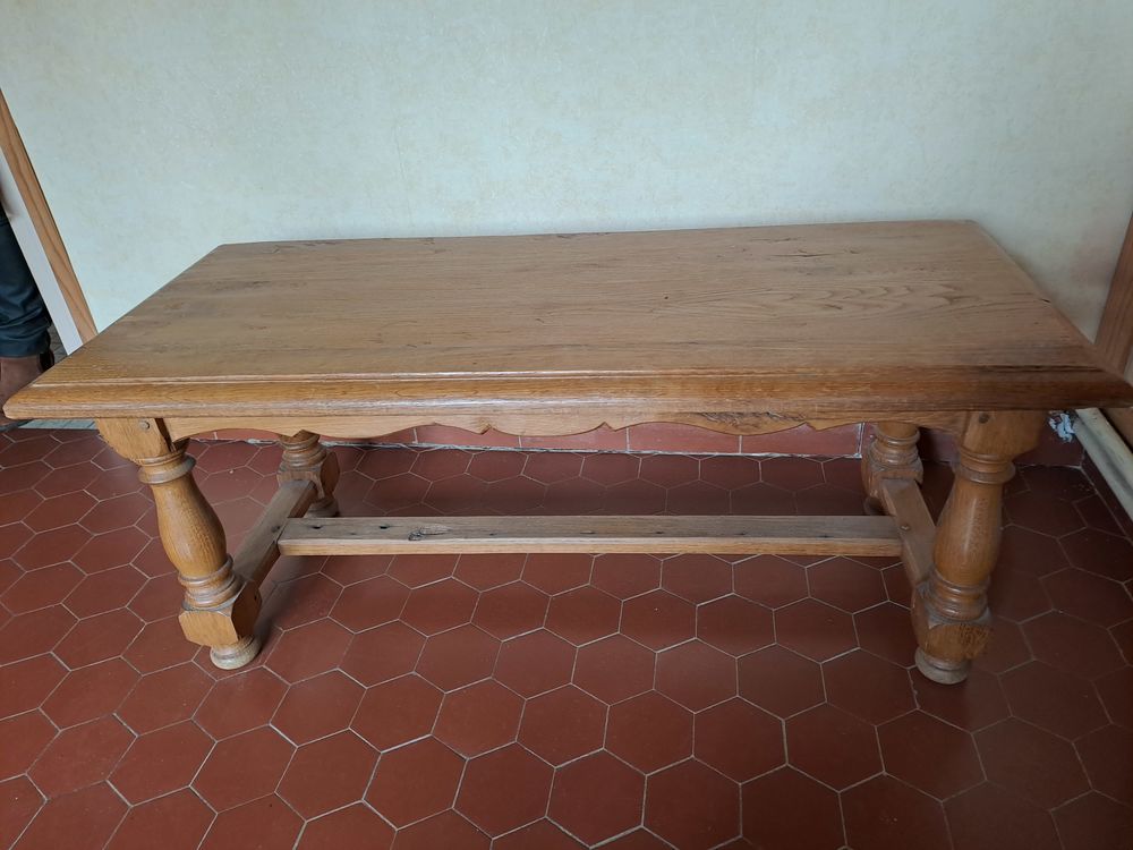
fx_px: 818
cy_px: 425
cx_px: 566
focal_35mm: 25
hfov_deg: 69.4
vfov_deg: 54.9
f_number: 1.8
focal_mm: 4.65
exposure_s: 1/50
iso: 160
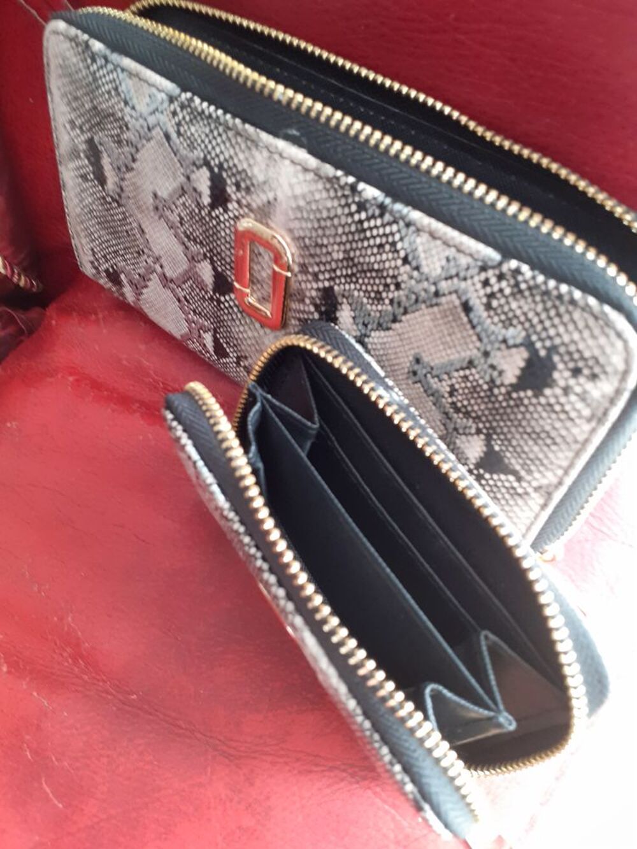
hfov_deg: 51.4
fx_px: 662
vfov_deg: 65.3
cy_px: 424
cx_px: 318
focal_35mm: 27
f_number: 1.9
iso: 125
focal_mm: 3.6
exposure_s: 1/50
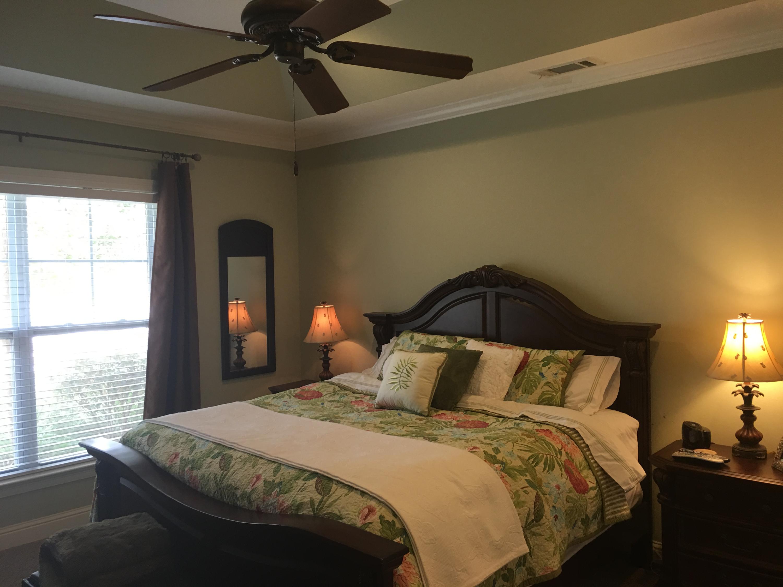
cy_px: 294
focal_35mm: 29
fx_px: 656
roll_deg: +1.3
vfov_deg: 48.2
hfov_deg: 61.7
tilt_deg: -1.2
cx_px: 392
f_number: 2.2
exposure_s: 1/15
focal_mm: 4.15
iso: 32
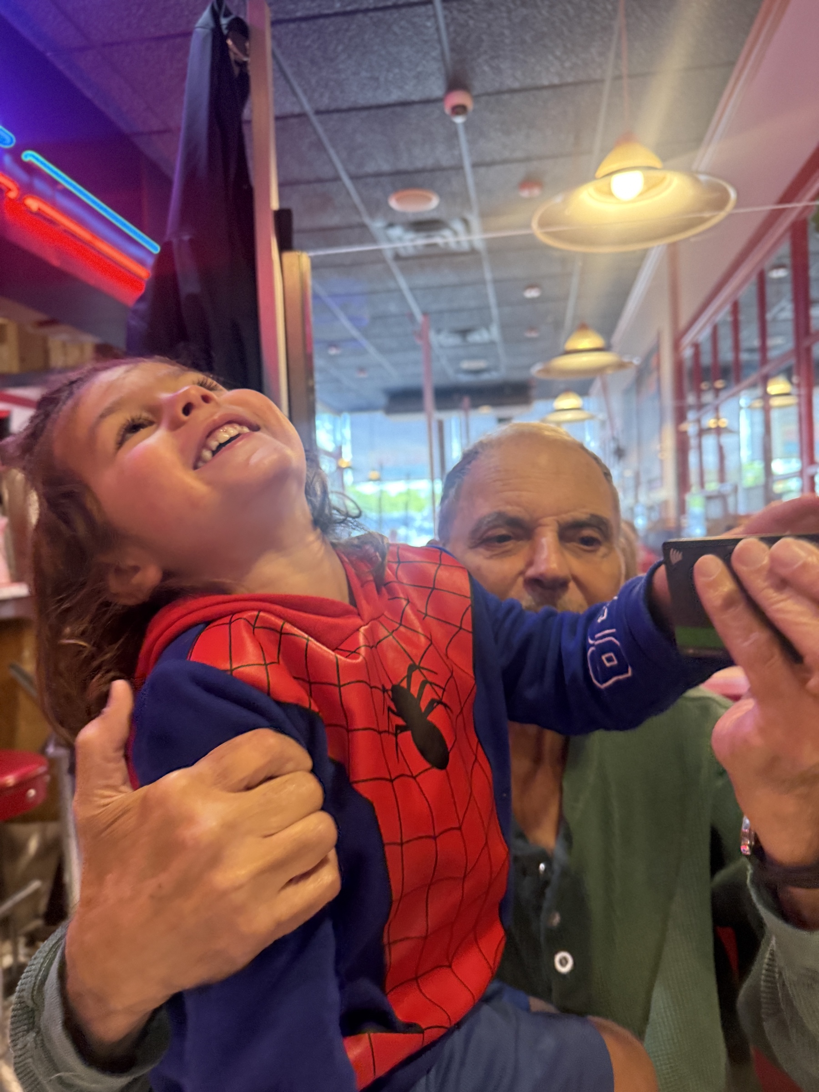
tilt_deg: +0.4
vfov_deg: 71.6
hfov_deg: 56.8
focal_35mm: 24
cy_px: 546
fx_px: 757
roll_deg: +1.9
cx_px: 410
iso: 800
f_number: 1.78
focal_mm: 6.76
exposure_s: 1/60
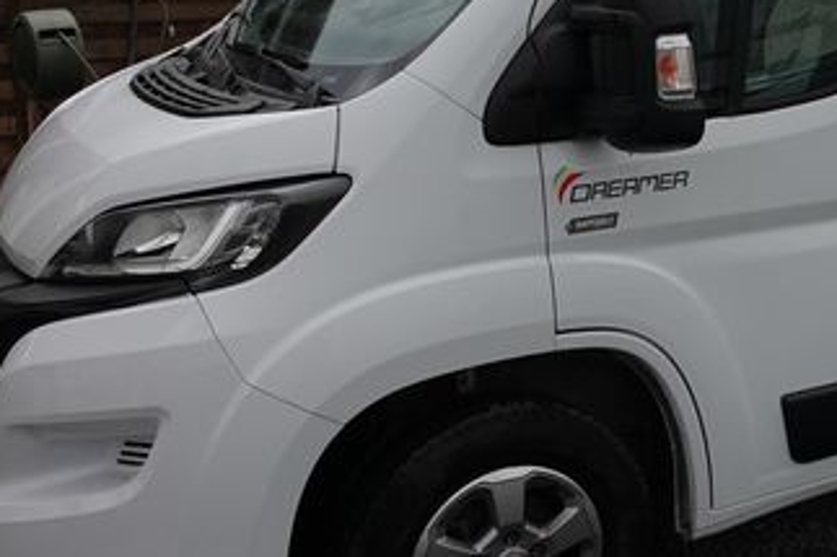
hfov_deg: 29.6
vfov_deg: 21.6
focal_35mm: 62
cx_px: 894
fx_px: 1441
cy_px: 105
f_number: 2
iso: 125
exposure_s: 1/2000
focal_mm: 7.6
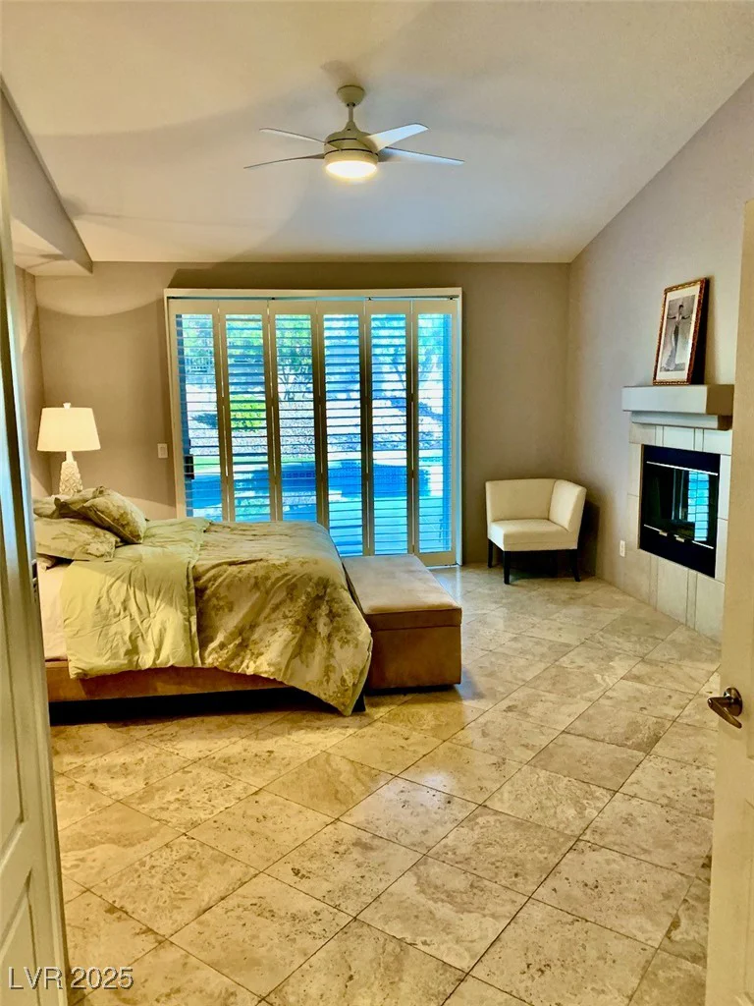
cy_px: 503
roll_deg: +0.8
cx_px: 377
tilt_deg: -9.0
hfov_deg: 53.1
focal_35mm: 26
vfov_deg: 67.3
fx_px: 755
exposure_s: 1/60
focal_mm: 4.25
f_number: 1.8
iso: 200
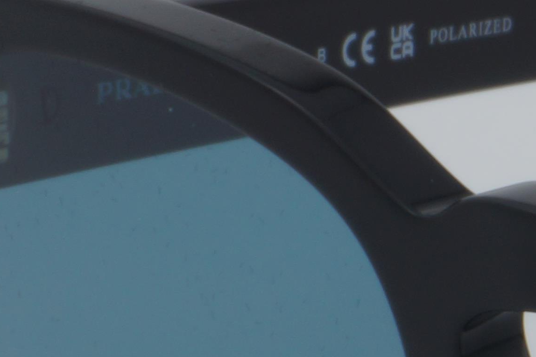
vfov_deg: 3.5
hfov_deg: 5.1
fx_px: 5835
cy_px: 463
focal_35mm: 392
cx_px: 1149
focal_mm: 50
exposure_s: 1/4
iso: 100
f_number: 32
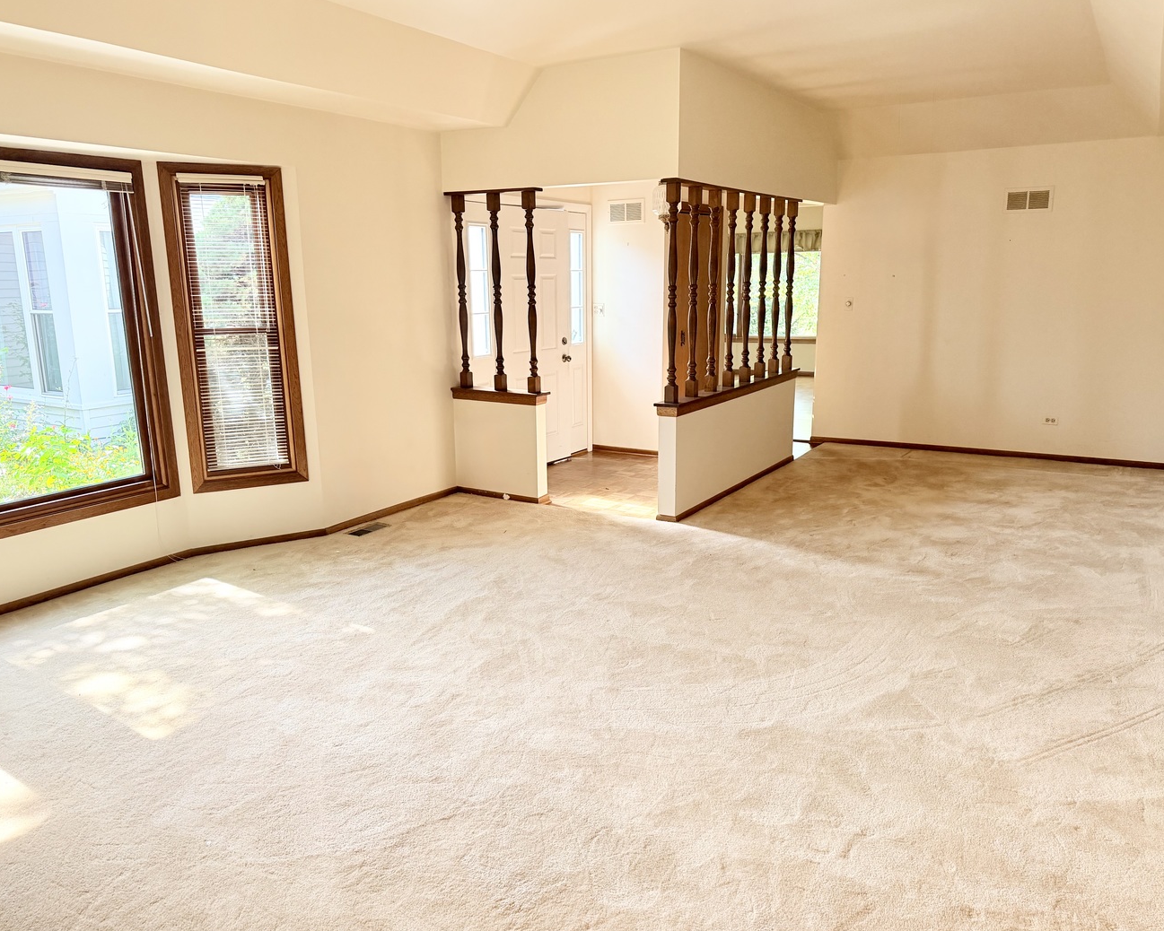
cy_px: 465
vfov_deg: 54.9
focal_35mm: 26
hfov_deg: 66.0
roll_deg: +0.7
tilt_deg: -12.4
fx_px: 896
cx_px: 579
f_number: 1.78
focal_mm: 6.76
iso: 200
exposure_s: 1/228
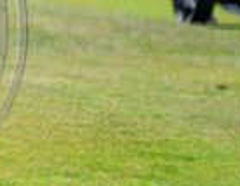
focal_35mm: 2594
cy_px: 30
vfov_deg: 0.6
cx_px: -236
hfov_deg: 0.8
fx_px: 18206
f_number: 4
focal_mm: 560
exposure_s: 1/3200
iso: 500
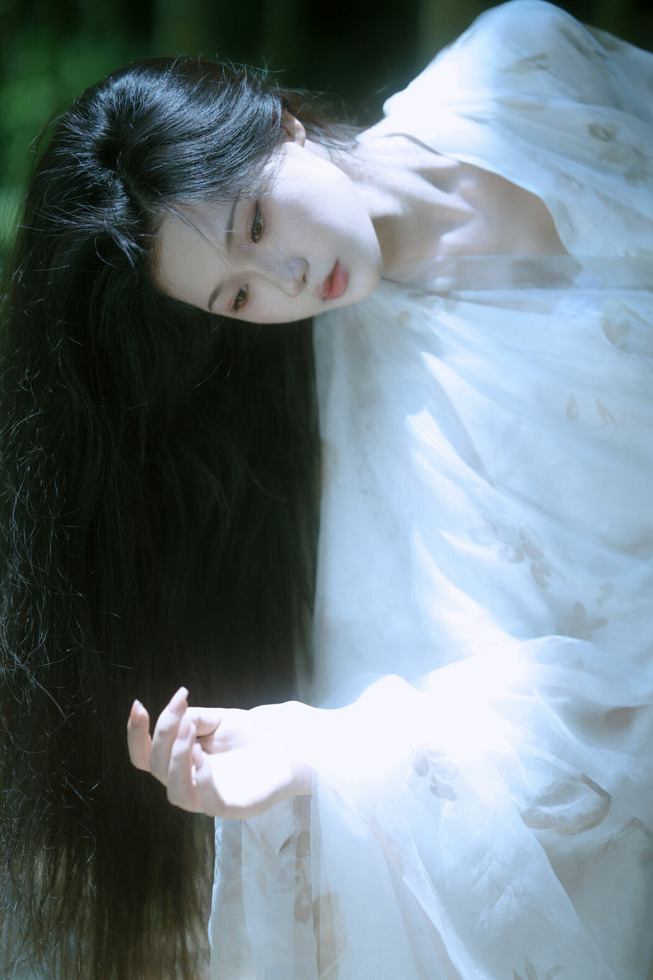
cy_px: 490
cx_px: 326
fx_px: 2313
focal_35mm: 85
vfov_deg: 23.9
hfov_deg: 16.1
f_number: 1.8
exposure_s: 1/3200
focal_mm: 85
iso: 250
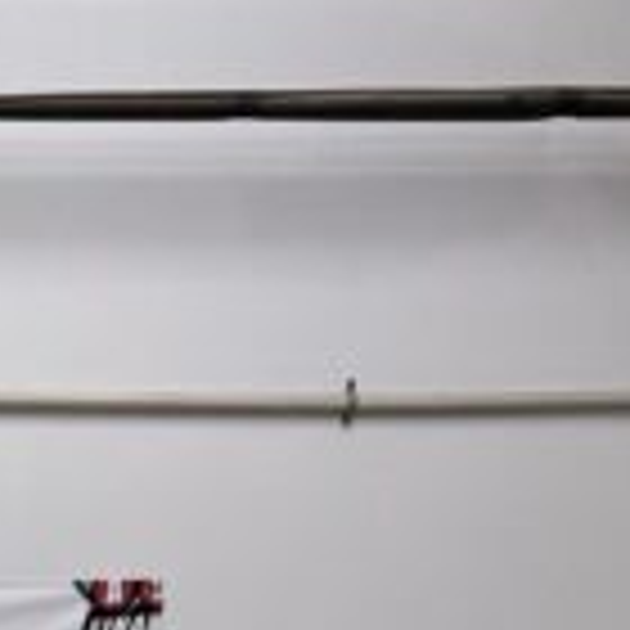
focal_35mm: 155
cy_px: 1822
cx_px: -972
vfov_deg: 9.2
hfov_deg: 9.7
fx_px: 3192
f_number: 1.78
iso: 160
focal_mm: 6.76
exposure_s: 1/120
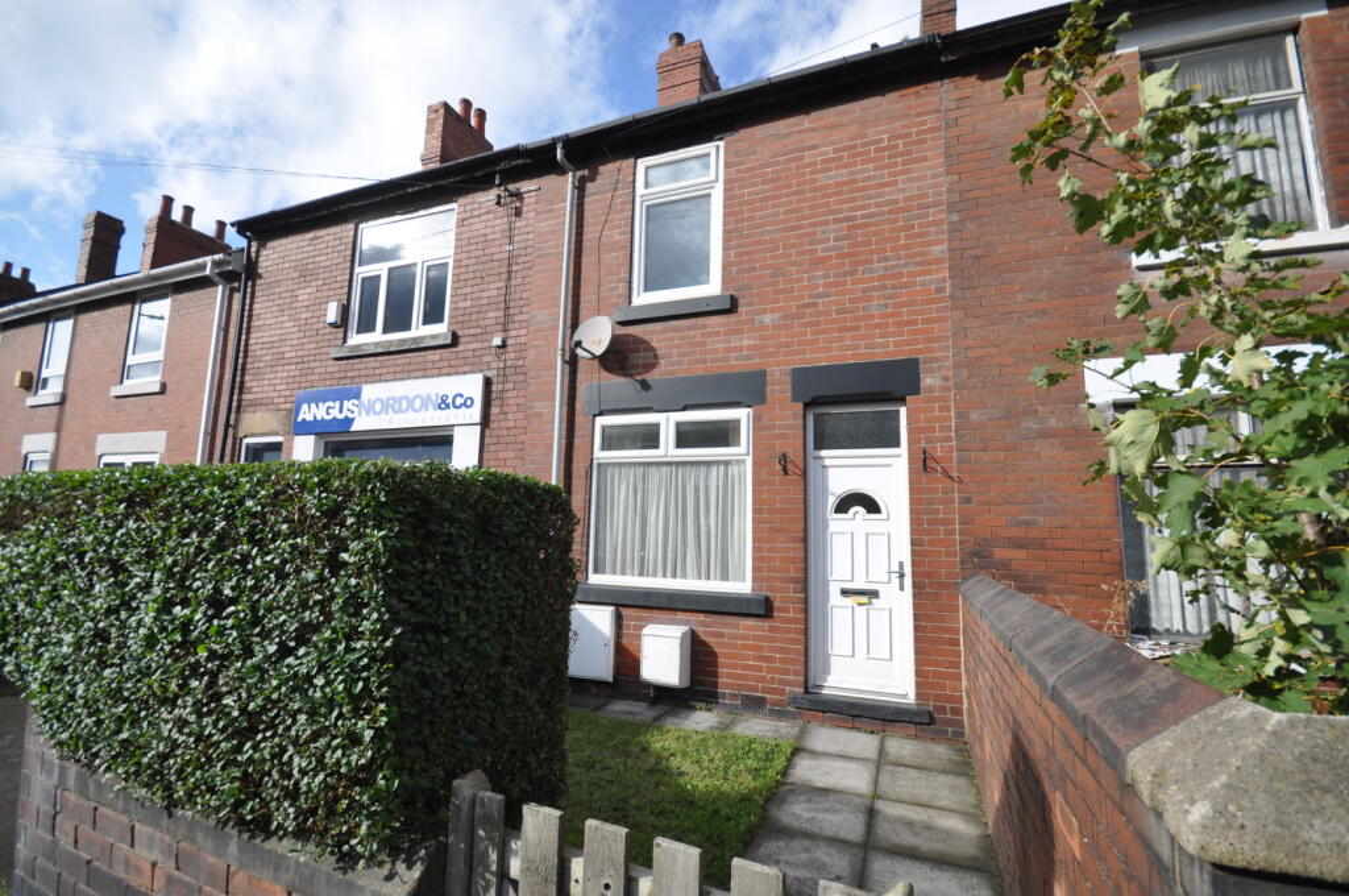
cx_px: 674
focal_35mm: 15
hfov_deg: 100.5
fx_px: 561
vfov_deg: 77.2
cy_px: 448
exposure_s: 1/250
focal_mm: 10
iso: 200
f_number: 8
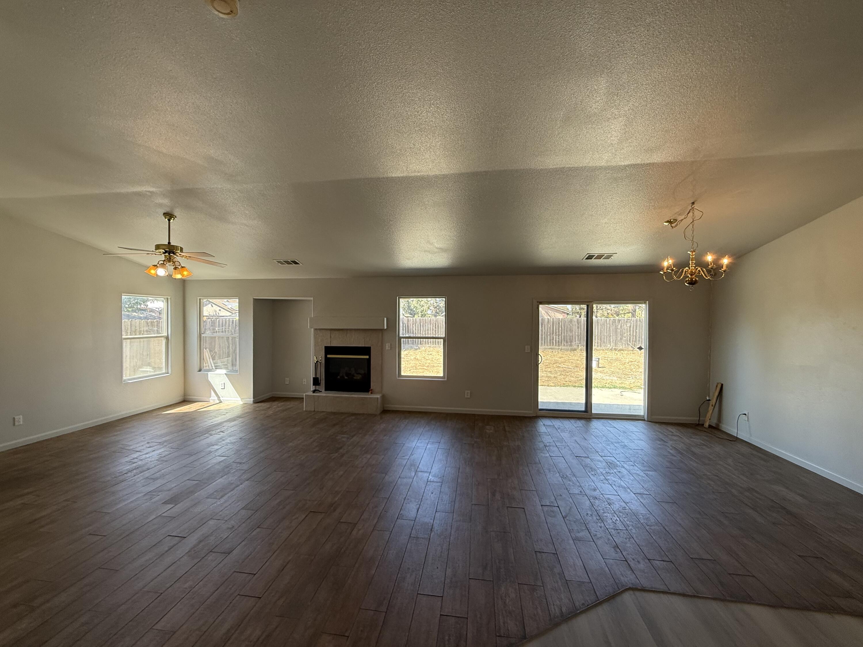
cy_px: 324
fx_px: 349
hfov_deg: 102.1
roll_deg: -0.8
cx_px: 432
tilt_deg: -1.0
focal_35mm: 14
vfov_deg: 85.7
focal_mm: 2.22
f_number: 2.2
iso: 80
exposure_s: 1/120
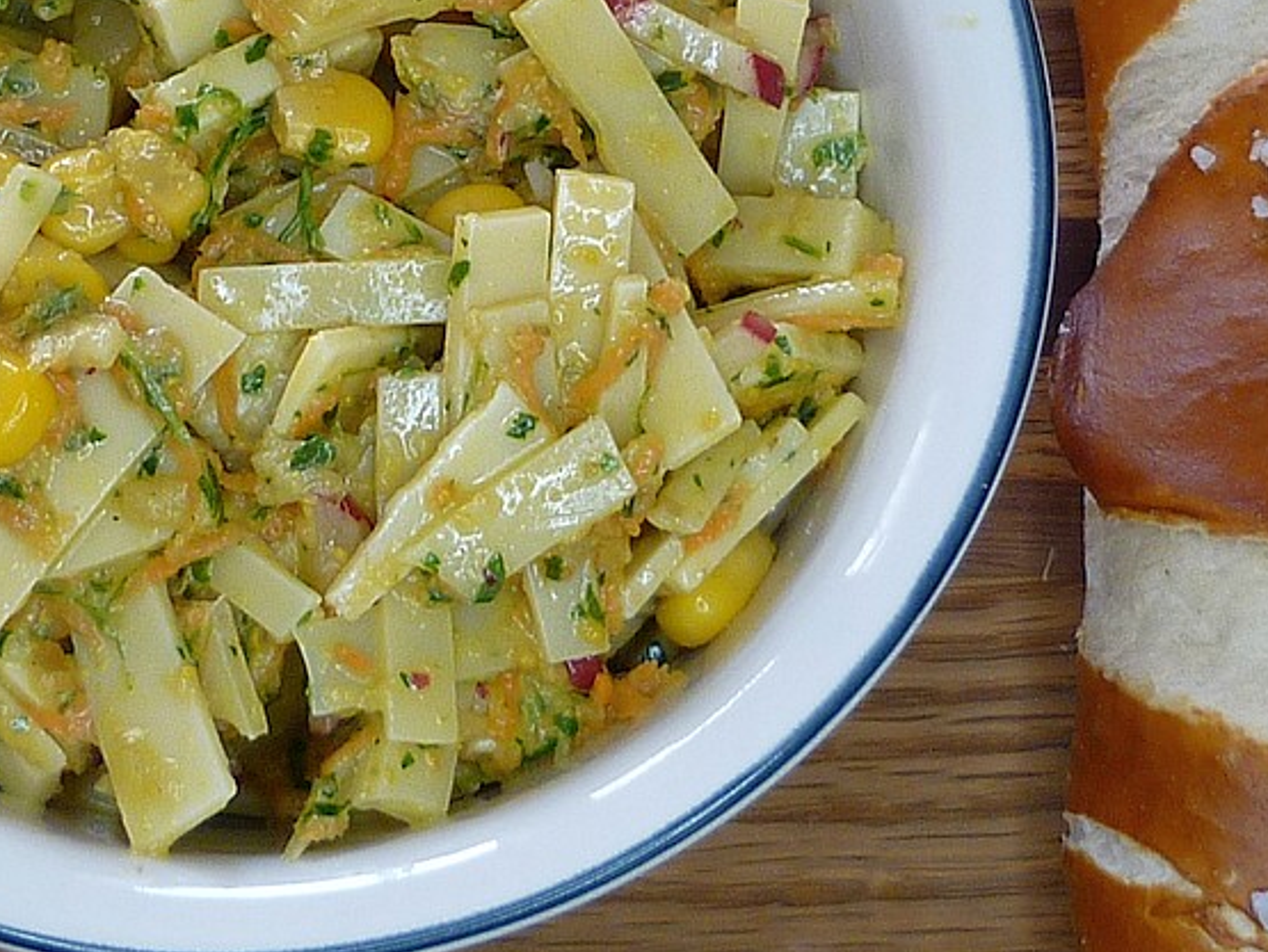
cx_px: 448
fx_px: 4325
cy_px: 228
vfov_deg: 12.5
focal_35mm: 118
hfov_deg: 16.6
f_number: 2.9
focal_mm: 5.9
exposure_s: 1/40
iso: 80
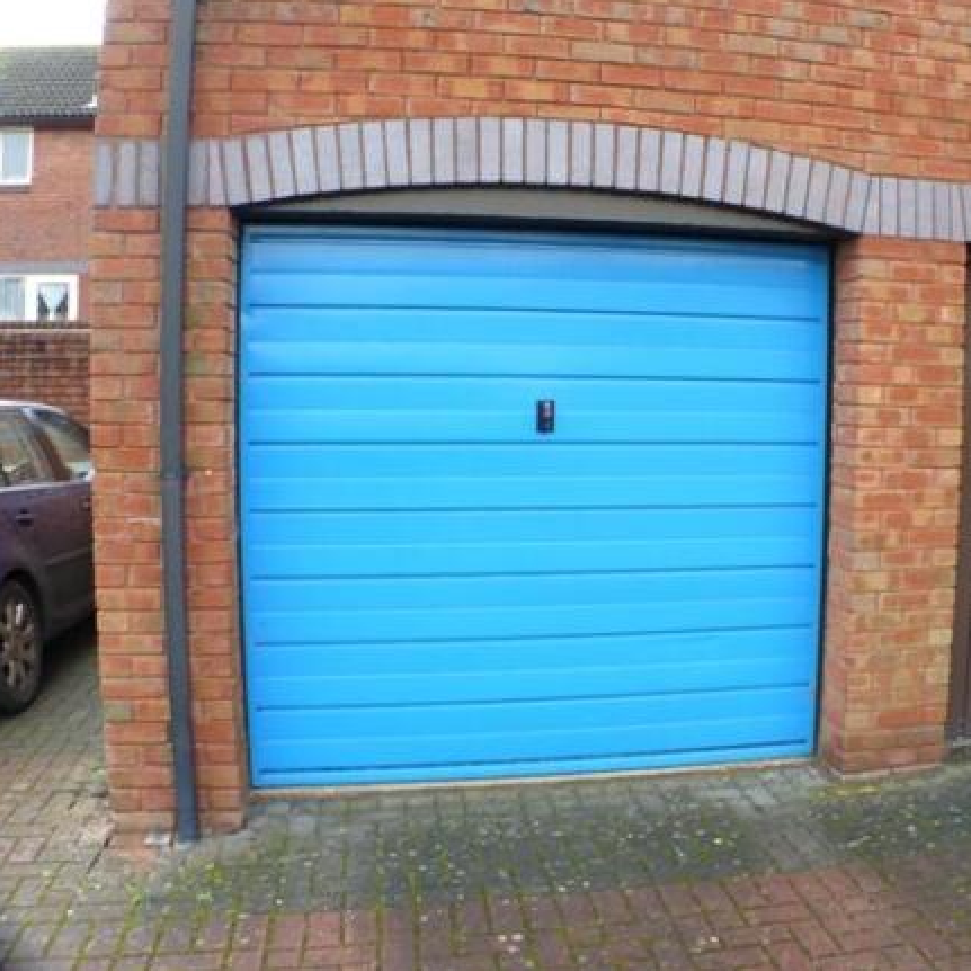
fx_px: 1365
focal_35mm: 43
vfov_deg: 39.2
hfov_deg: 38.8
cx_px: 636
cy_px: 483
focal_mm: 6
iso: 100
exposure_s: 1/40
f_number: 2.8
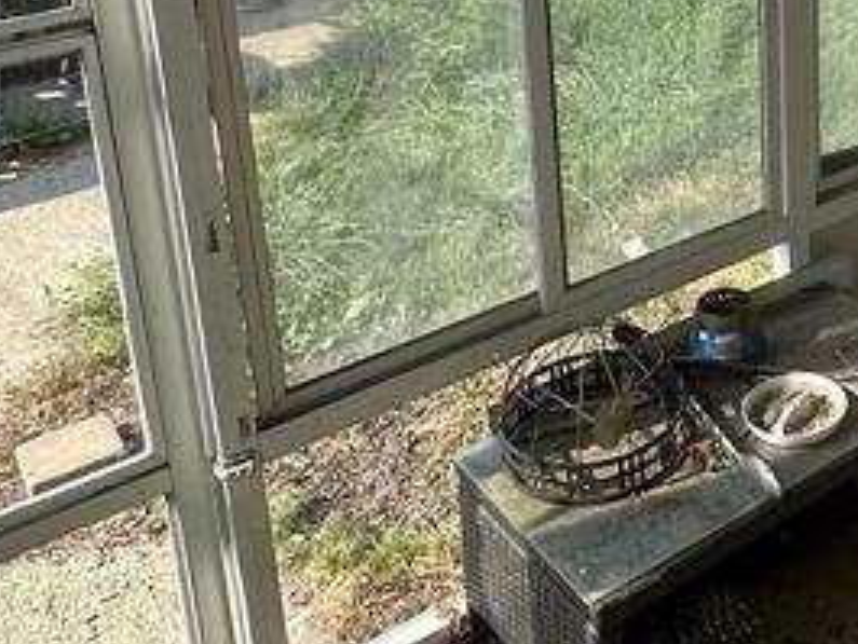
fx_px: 1339
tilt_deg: -15.2
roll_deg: -0.1
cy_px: -78
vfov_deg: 25.0
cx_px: 910
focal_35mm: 54
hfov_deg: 32.0
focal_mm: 2.22
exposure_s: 1/567
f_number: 2.2
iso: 40
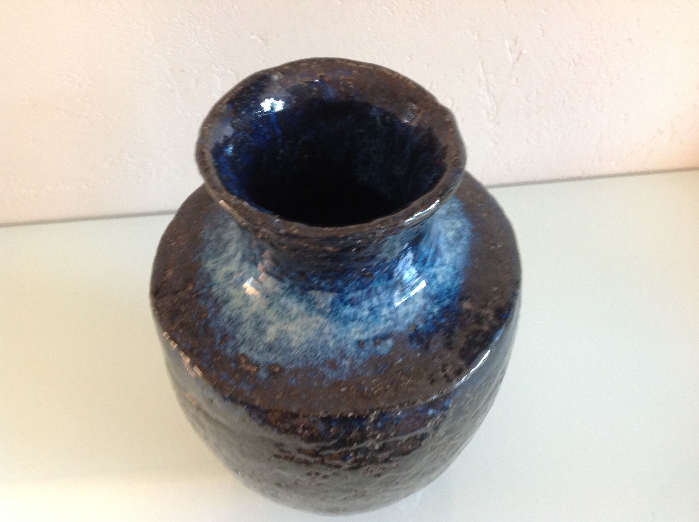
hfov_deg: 52.7
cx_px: 350
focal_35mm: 35
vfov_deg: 40.6
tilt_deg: -50.2
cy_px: 261
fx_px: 706
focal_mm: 4.28
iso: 200
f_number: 2.4
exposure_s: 1/15
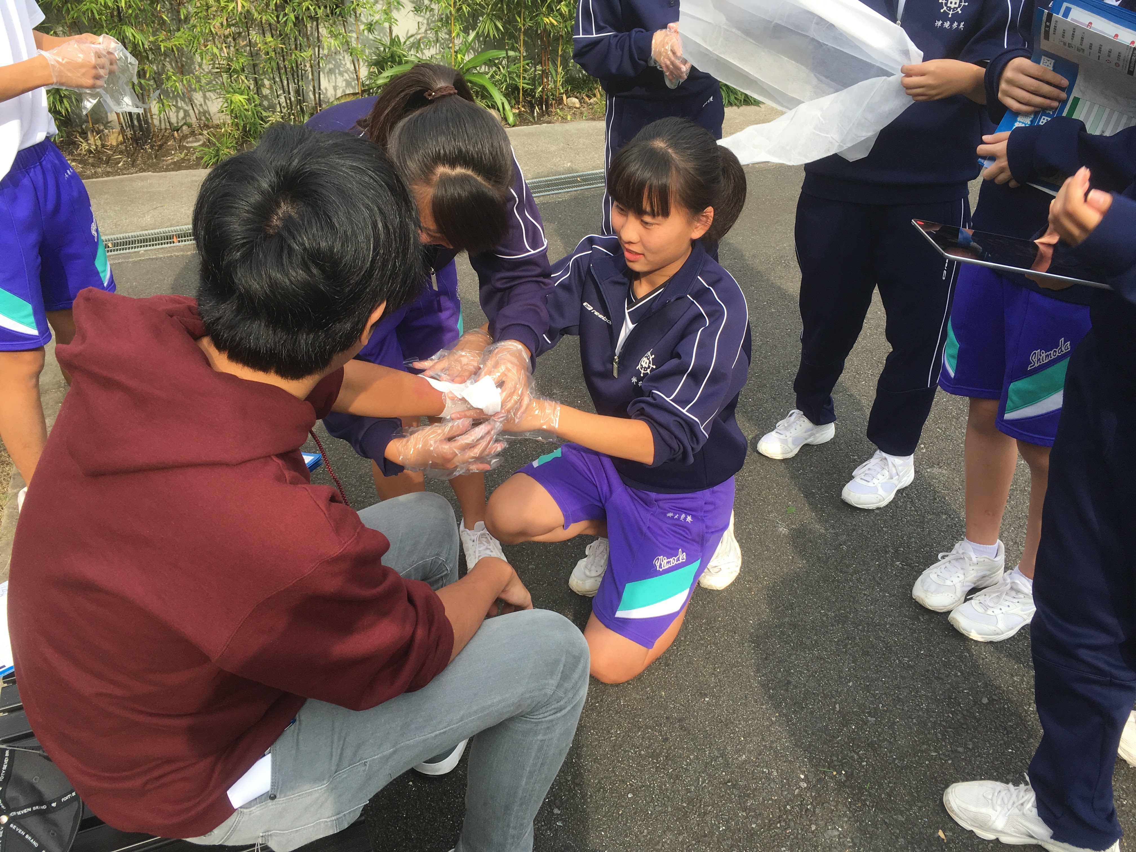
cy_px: 426
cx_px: 568
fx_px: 952
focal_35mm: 29
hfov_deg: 61.7
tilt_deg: -30.6
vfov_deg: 48.2
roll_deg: +4.5
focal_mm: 4.15
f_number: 2.2
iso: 25
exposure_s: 1/420
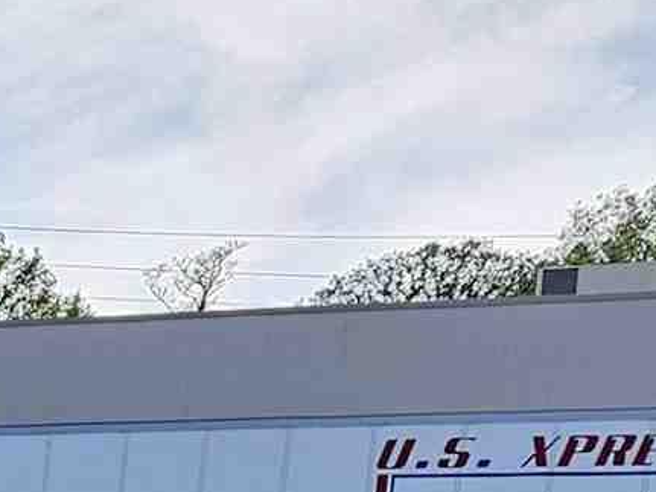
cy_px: 1209
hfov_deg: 10.6
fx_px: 3107
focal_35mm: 164
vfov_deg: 8.3
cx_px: -822
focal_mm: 5.4
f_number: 1.8
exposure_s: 1/598
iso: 25
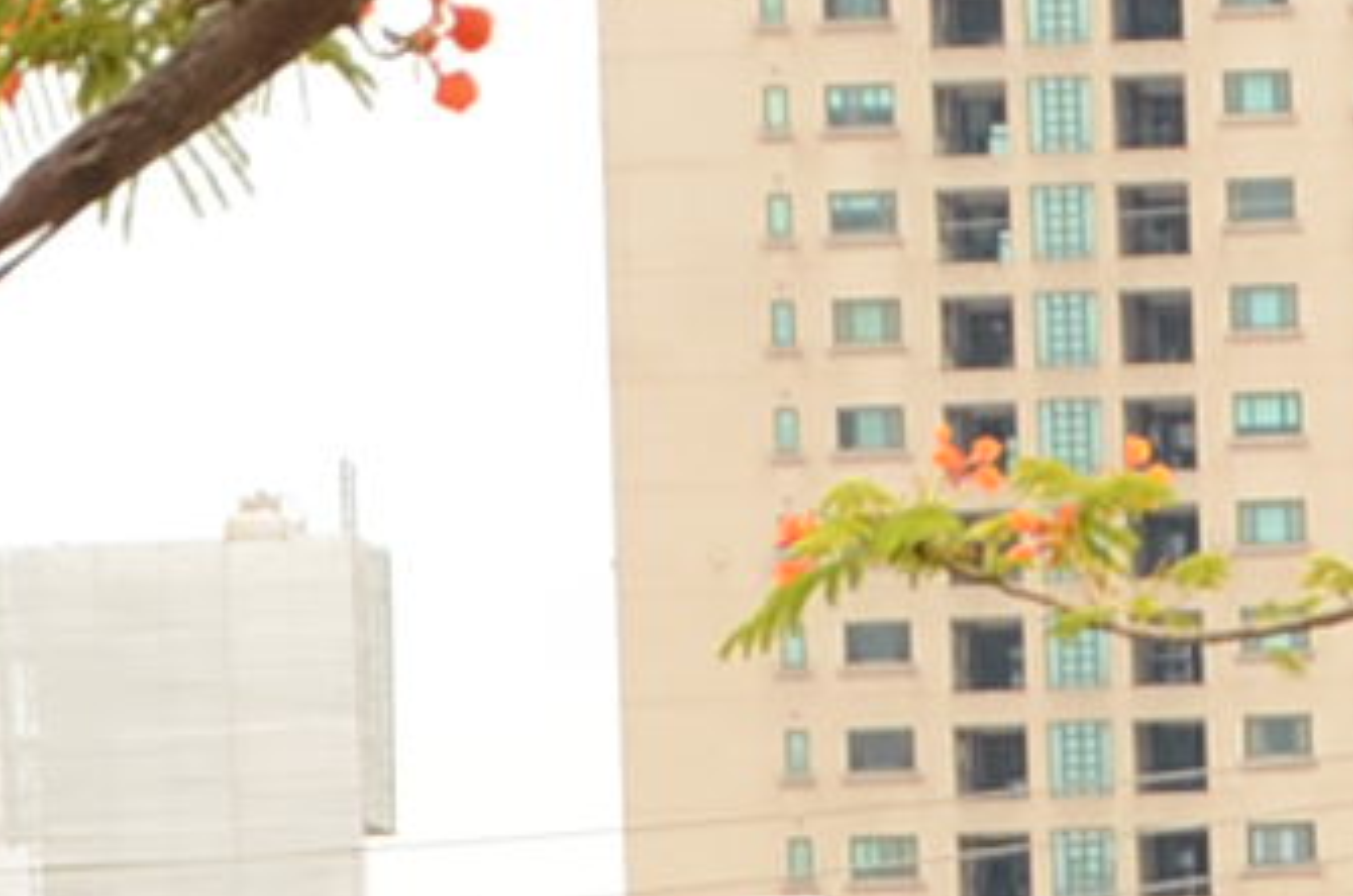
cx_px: 2484
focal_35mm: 441
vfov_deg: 3.1
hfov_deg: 4.6
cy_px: 961
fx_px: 16543
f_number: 5.6
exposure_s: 1/200
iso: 100
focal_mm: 40
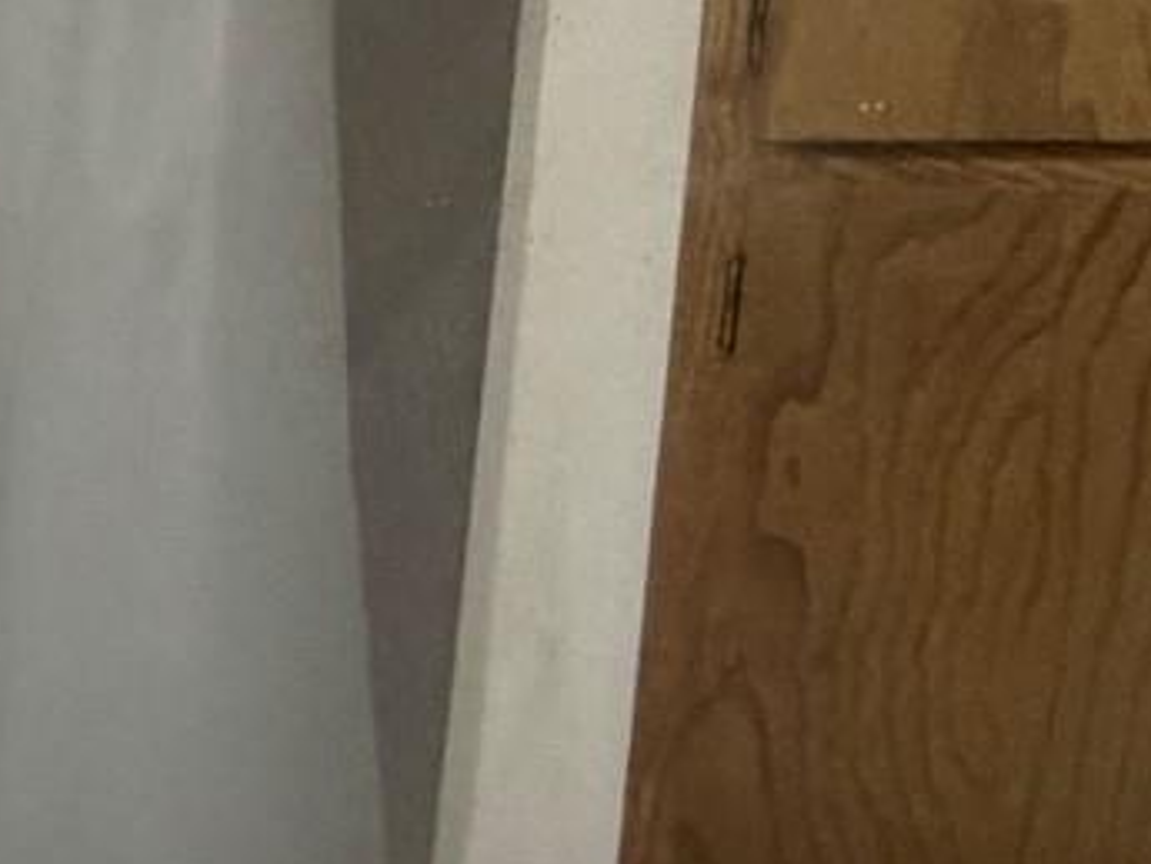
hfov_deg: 12.7
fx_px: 2761
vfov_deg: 17.8
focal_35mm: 83
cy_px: 420
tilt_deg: -6.2
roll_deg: +1.3
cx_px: -2028
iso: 200
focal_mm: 2.22
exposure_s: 1/60
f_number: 2.2
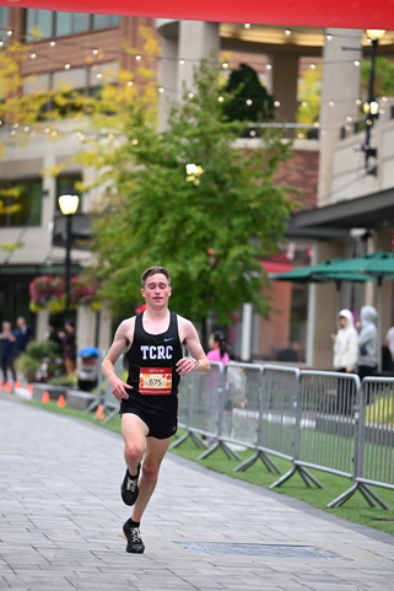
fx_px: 2346
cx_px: 196
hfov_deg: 9.6
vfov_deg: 14.3
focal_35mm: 143
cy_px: 323
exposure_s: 1/1000
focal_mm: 125
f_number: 2.8
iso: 1600
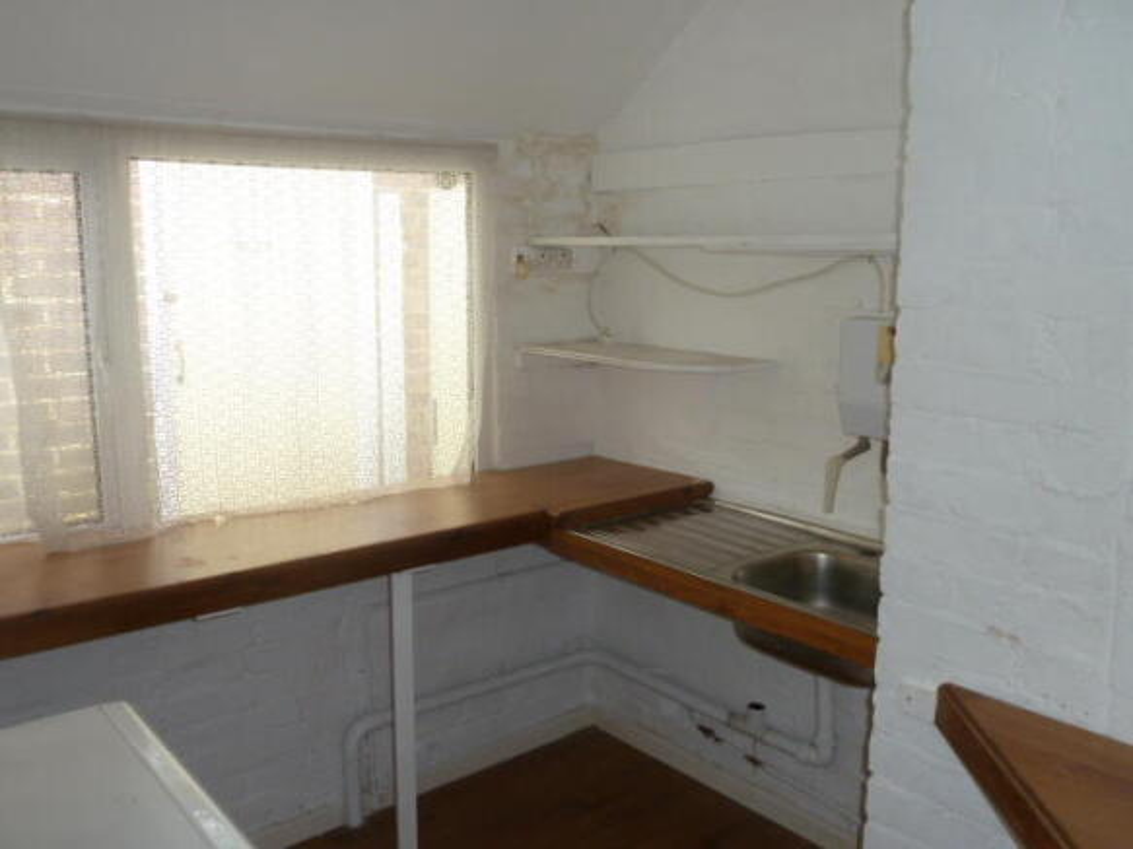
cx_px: 566
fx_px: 982
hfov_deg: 60.0
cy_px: 424
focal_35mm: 30
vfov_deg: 46.8
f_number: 3.4
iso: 160
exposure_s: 1/30
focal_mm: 5
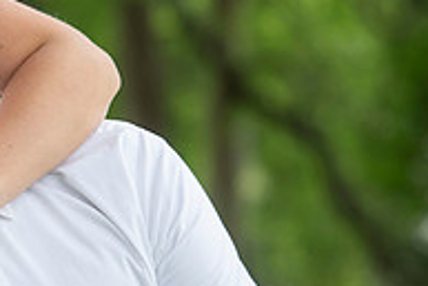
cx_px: -122
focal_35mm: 465
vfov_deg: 3.0
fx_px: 5532
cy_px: 0
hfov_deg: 4.4
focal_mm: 155
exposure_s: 1/125
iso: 125
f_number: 5.6
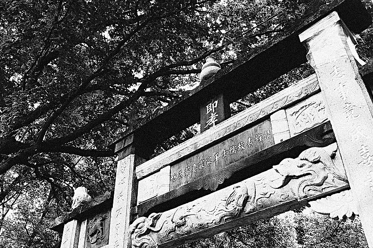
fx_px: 363
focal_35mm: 35
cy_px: 124
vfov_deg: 37.9
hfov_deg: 54.4
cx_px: 186
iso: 800
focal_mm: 18.3
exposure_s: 1/30
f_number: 2.8
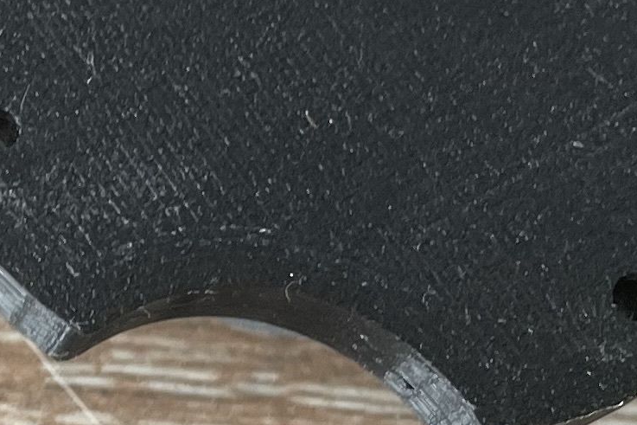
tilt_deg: -68.4
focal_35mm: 148
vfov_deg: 9.2
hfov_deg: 12.8
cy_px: 51
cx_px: -433
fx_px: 2618
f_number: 1.6
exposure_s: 1/121
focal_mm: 4.2
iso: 64
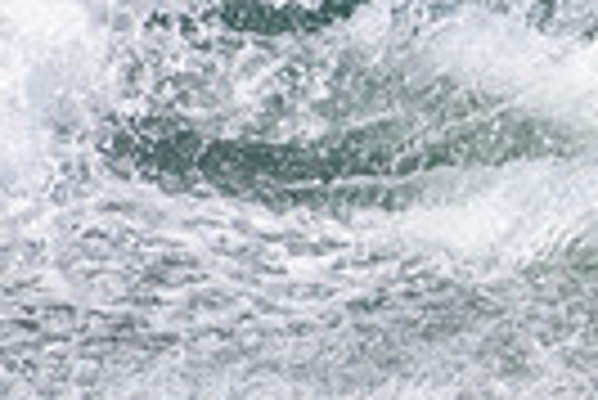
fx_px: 54244
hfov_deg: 0.6
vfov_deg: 0.4
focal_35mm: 3262
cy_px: 110
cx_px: 1174
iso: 720
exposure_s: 1/4000
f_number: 5.6
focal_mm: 500
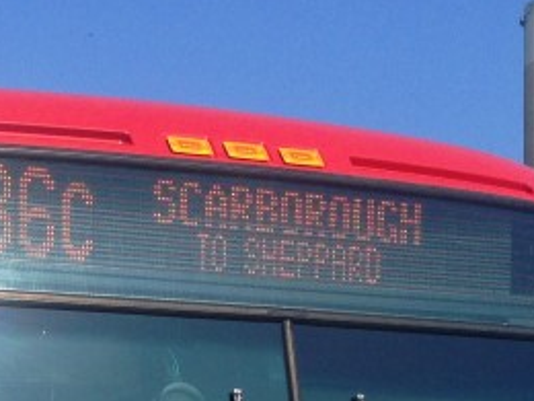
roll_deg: -1.1
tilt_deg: +0.2
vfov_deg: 10.8
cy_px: 685
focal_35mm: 130
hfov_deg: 14.9
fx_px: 2005
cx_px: 21
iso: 50
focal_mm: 4.12
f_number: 2.4
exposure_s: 1/1695
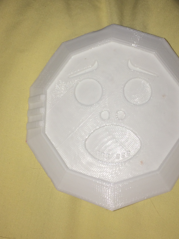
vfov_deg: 42.9
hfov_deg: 32.7
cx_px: 112
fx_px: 303
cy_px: 111
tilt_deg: -71.1
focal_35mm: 44
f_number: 2.2
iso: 32
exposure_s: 1/380
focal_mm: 4.15
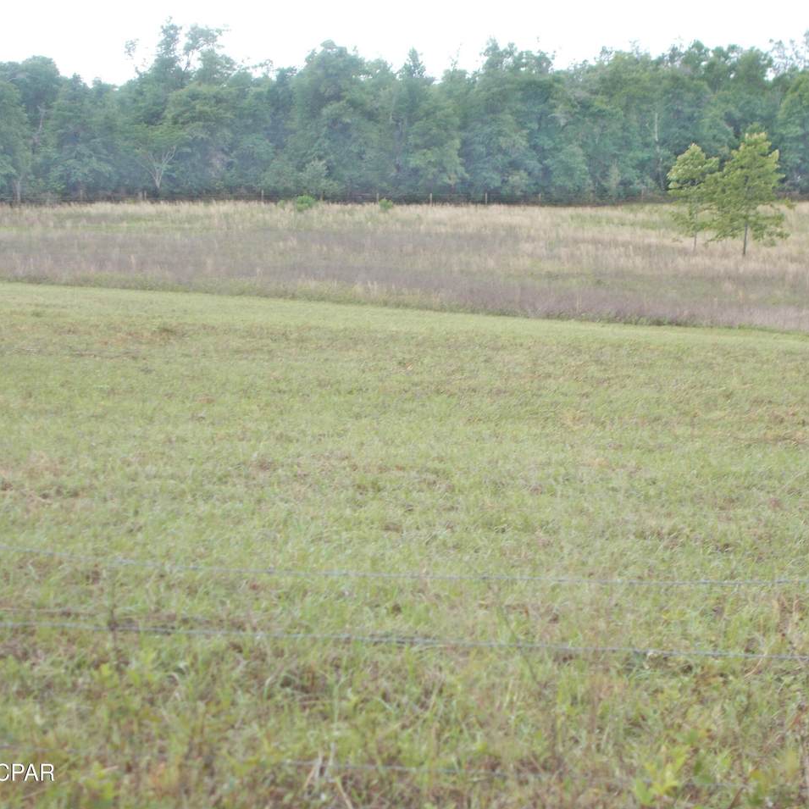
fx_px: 2380
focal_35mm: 90
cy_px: 403
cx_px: 460
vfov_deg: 19.3
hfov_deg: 19.3
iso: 80
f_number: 5.8
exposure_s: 1/80
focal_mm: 13.5
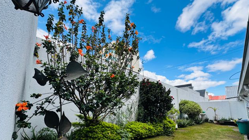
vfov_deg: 65.6
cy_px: 92
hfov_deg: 99.4
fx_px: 106
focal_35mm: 16
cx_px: 125
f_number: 2.2
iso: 40
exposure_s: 1/515
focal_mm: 2.22
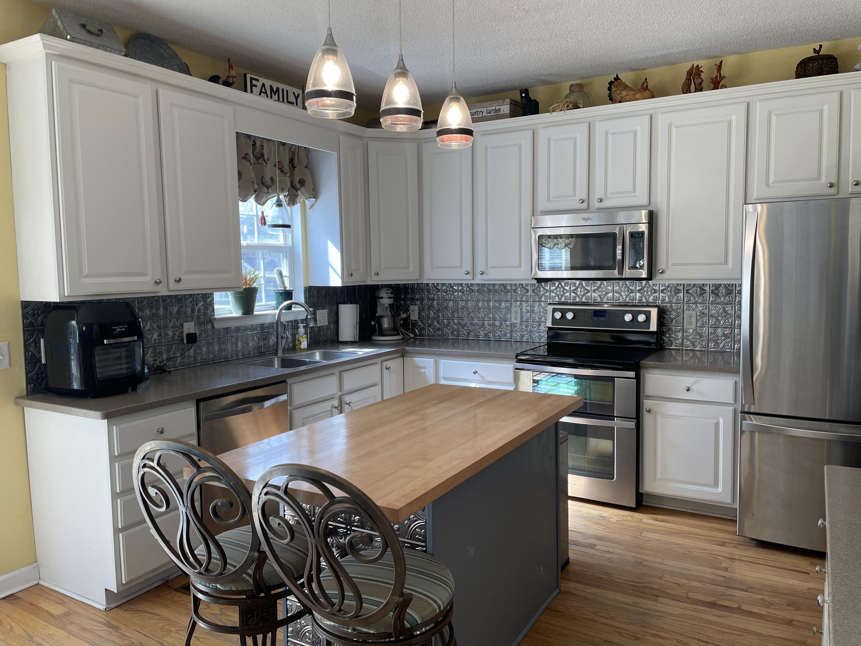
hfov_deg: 67.3
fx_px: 647
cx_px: 430
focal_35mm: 26
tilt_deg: -5.2
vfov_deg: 53.1
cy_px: 323
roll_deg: +1.1
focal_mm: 4.2
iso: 40
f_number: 1.6
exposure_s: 1/120
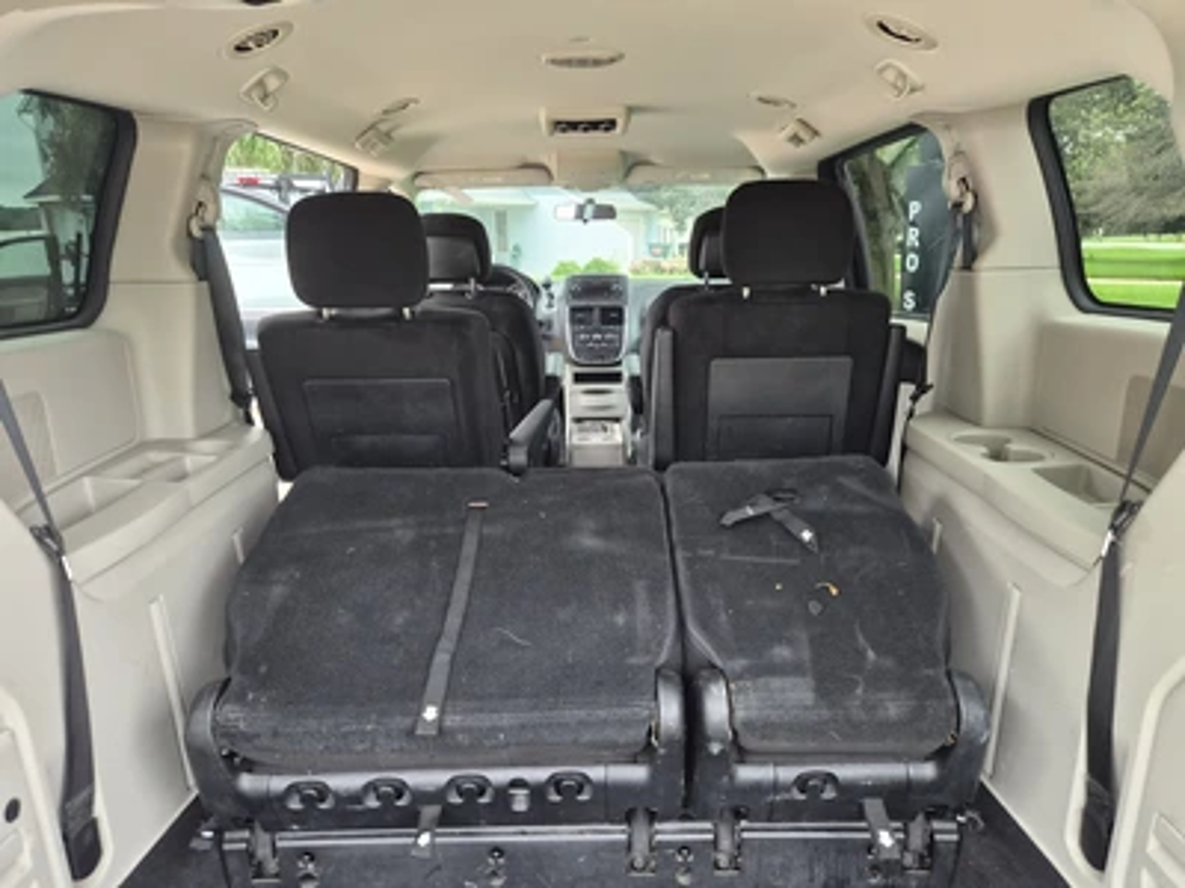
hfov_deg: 73.9
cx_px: 592
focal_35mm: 23
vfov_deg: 58.9
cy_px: 444
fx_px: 787
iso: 200
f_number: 1.8
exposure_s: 1/180
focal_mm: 5.4
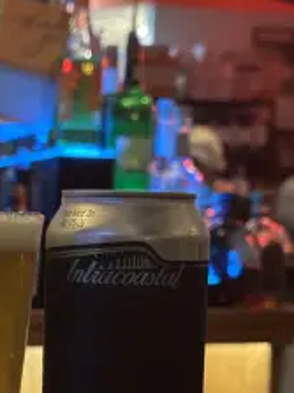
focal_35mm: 86
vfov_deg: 22.4
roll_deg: -1.9
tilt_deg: -6.5
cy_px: 323
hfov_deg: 16.9
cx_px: 35
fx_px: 975
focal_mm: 6.86
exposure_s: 1/30
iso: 640
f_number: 1.78
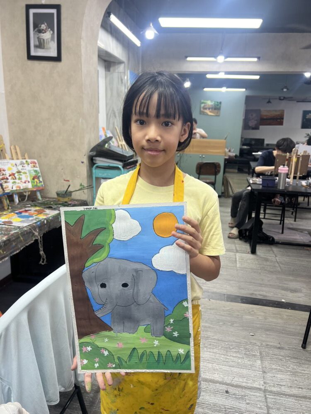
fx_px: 311
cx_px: 156
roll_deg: -1.6
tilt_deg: -15.0
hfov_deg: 53.1
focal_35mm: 26
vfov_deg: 67.3
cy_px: 207
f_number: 1.5
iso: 80
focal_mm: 5.7
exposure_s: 1/100
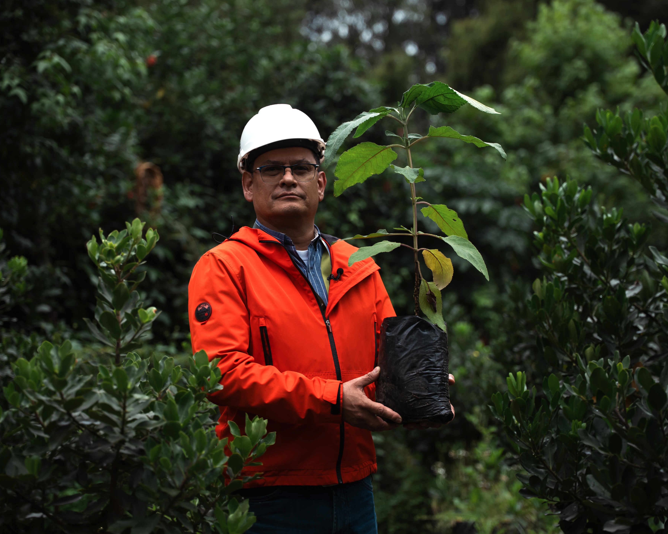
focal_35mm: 79
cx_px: 348
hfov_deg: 24.1
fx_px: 1562
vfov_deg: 19.4
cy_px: 267
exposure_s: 1/400
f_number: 2.8
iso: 80
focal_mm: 70
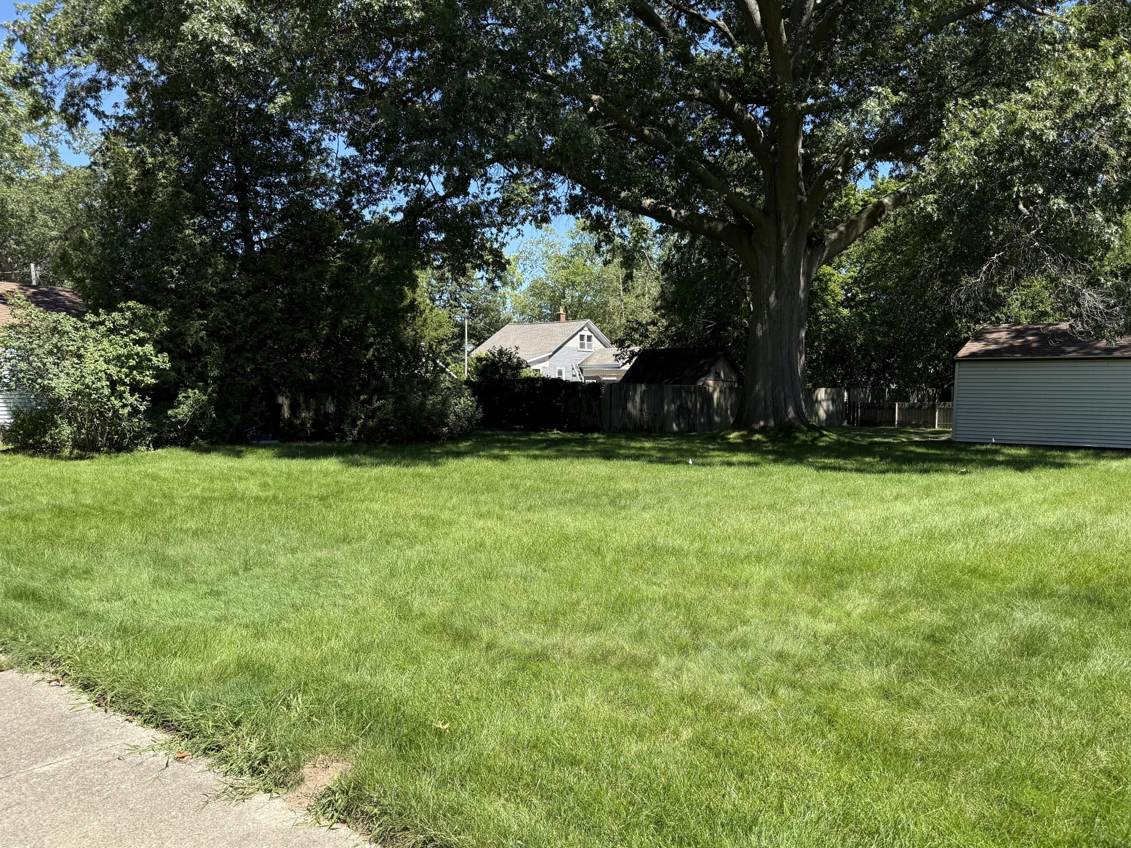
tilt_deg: -3.7
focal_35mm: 28
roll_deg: -0.1
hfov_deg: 63.2
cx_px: 637
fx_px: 915
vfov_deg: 49.7
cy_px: 456
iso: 80
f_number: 1.78
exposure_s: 1/1689
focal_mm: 6.76
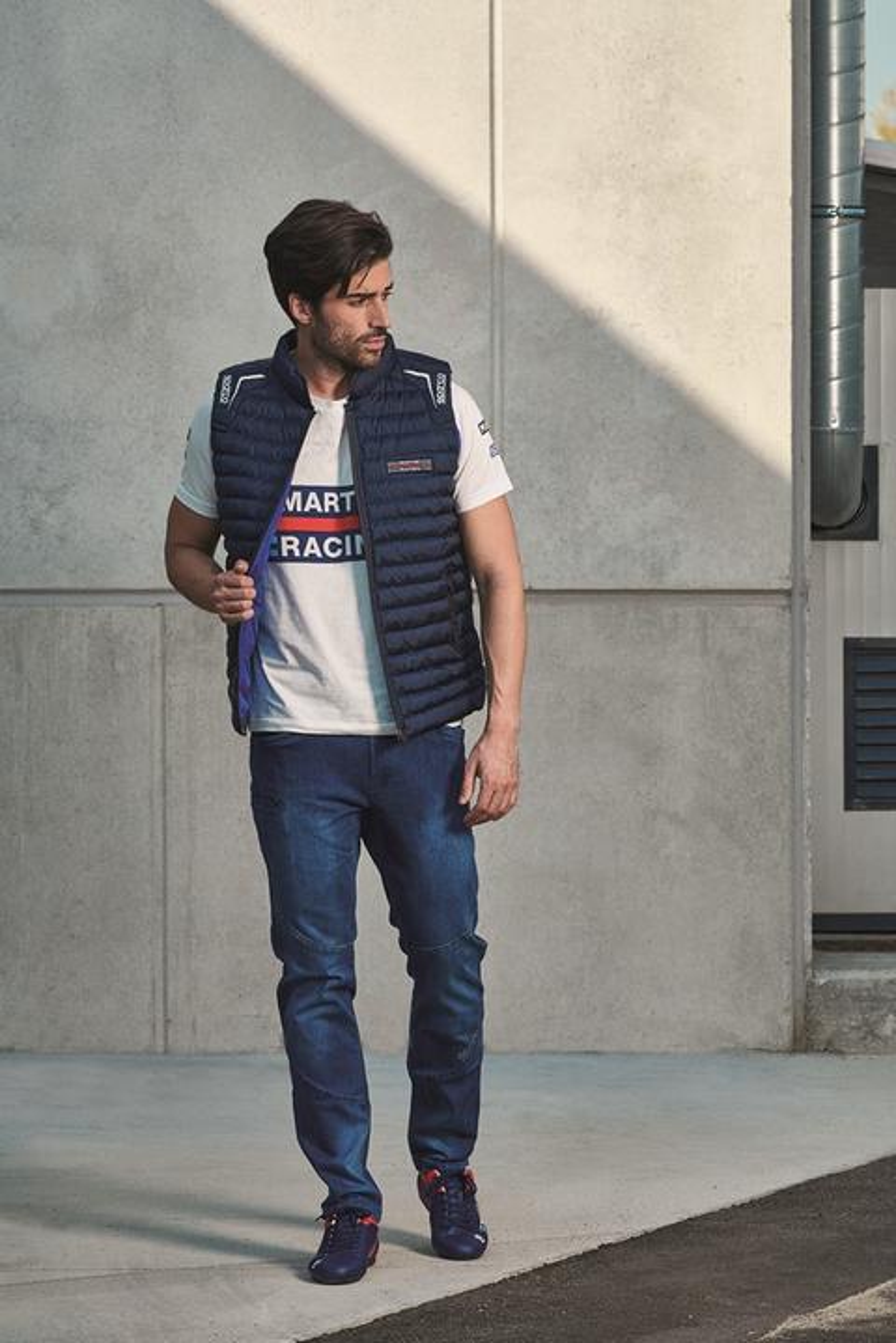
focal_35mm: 135
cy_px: 672
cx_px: 448
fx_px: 5040
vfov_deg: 15.2
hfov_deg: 10.2
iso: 200
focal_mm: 135
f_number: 11
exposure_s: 1/250
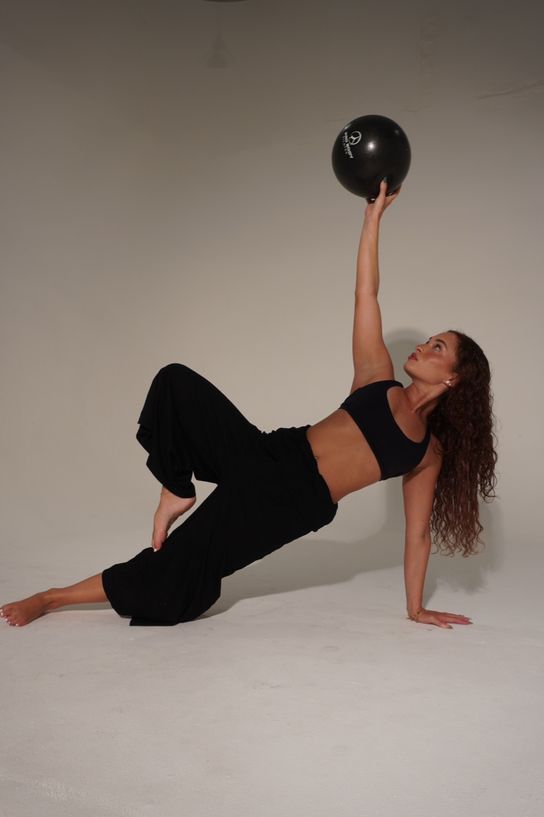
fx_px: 680
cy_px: 408
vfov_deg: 61.9
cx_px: 272
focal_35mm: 30
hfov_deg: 43.6
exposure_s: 1/40
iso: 160
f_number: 5.6
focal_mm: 20
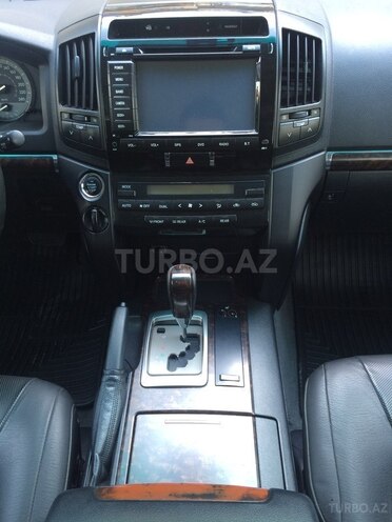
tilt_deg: -45.4
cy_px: 261
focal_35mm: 29
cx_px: 196
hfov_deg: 48.2
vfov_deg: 61.7
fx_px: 438
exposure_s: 1/33
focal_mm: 4.15
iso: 40
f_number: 2.2
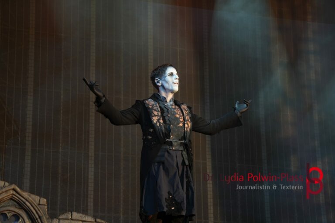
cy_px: 112
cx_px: 168
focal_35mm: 98
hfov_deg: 20.9
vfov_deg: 14.0
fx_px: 907
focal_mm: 65
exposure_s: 1/160
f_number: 5
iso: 250
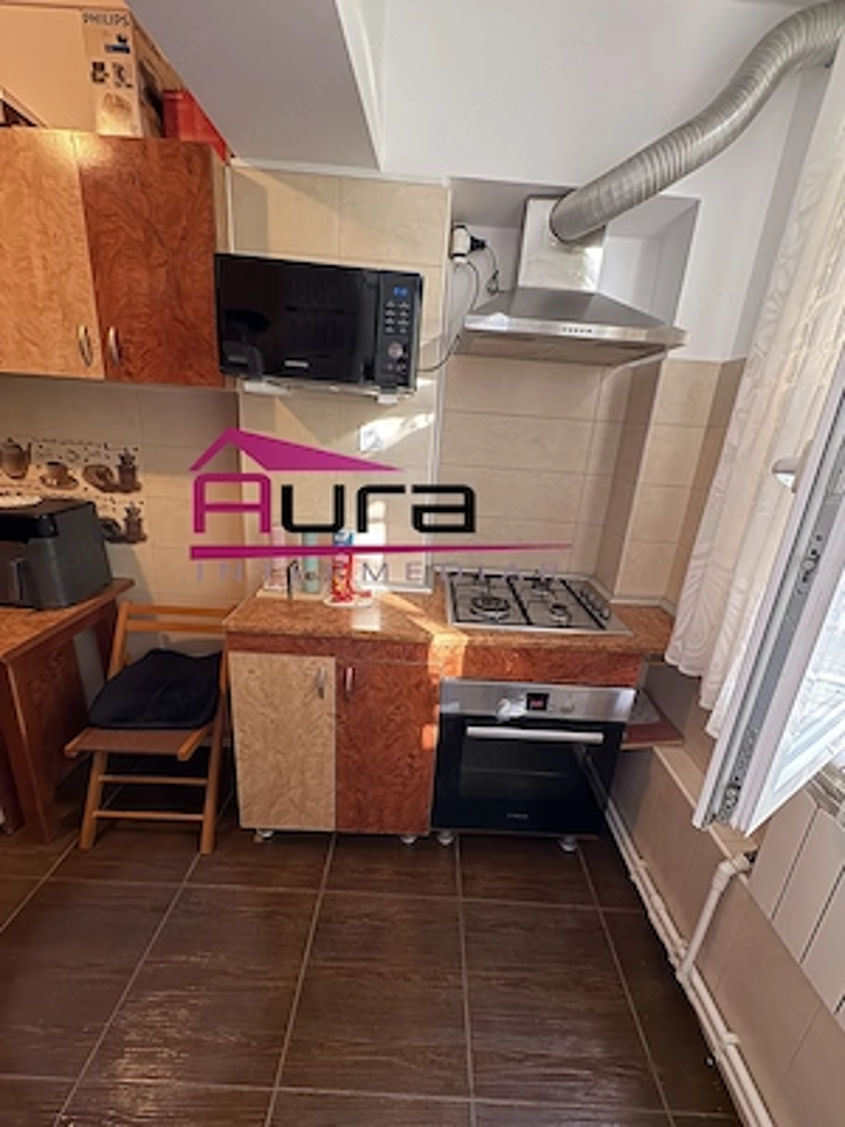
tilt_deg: -15.4
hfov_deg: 85.7
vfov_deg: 102.1
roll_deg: -3.9
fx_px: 456
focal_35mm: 14
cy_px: 564
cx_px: 422
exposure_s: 1/60
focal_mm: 2.22
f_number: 2.2
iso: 400
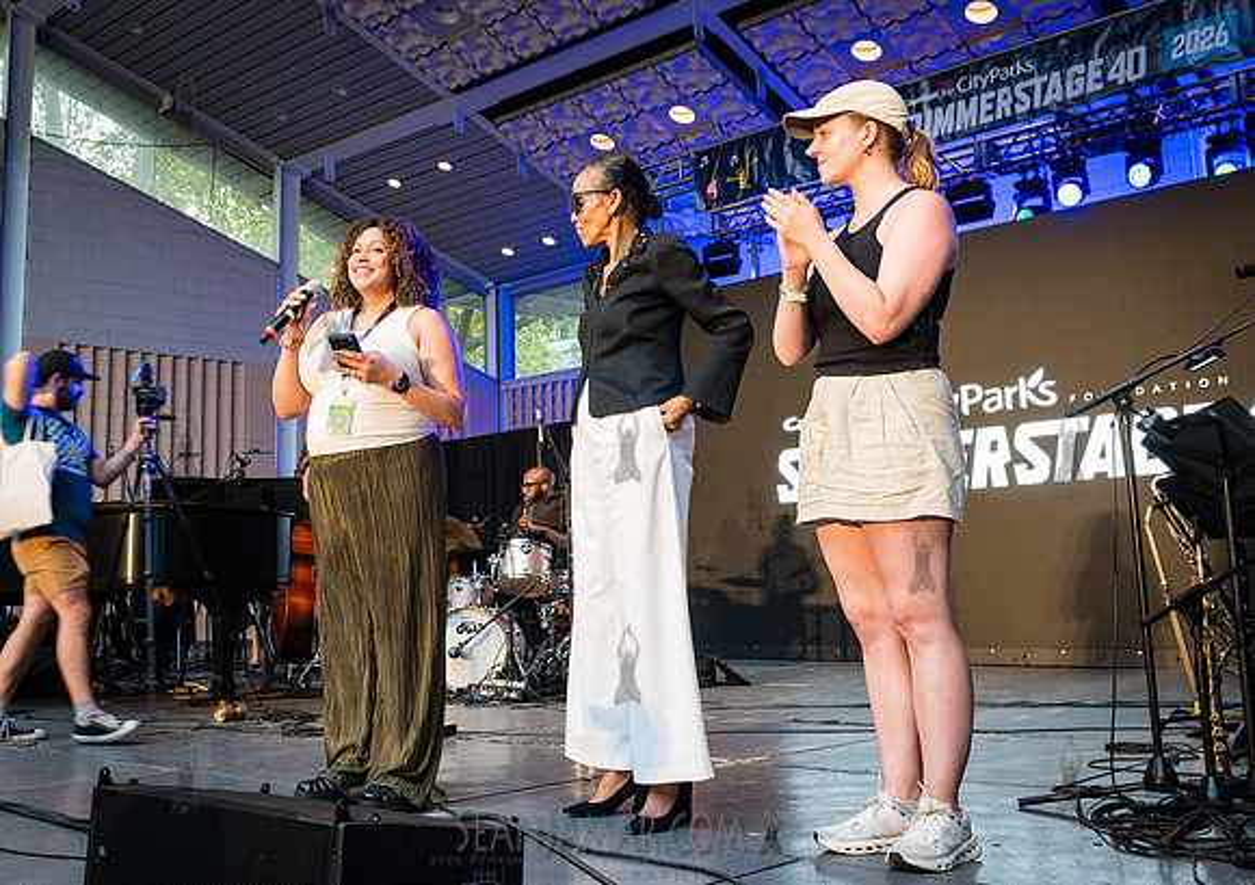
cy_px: 415
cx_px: 550
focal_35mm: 38
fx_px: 1344
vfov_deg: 36.4
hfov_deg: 49.9
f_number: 6.3
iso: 1000
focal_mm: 31
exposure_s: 1/50
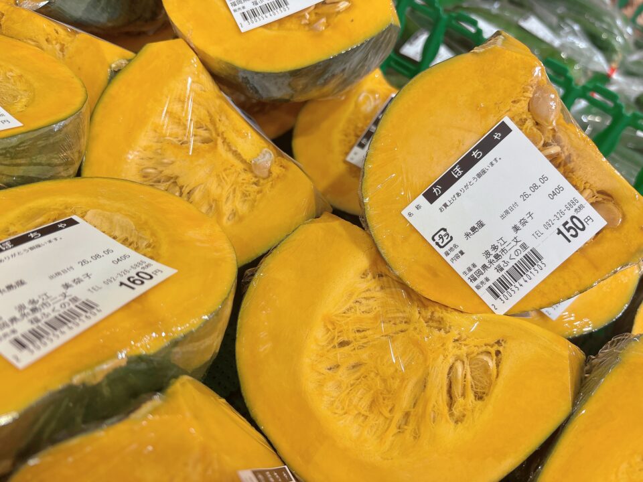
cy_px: 241
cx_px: 322
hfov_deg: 67.3
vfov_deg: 53.1
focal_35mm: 26
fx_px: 483
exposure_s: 1/60
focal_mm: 5.96
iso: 80
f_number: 1.6
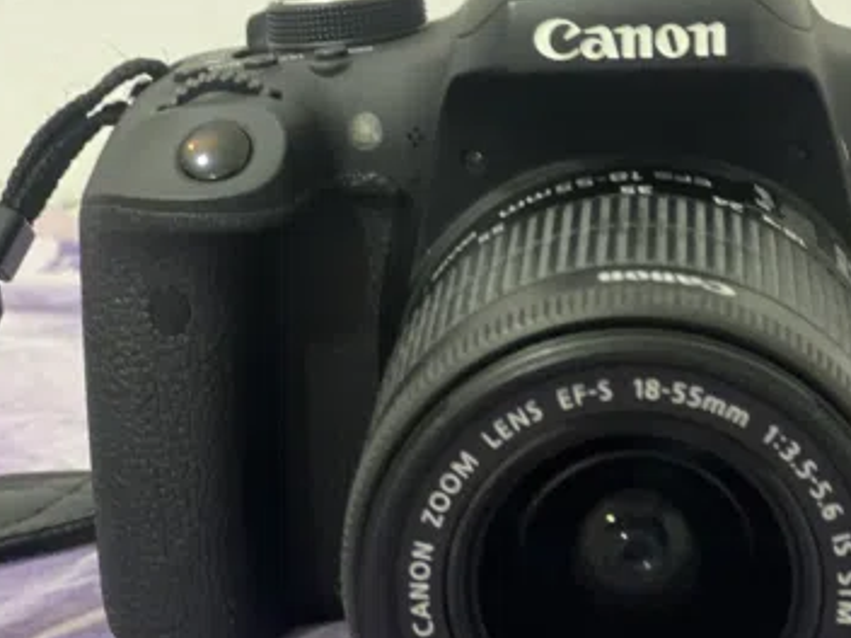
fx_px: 3442
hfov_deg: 14.0
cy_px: 353
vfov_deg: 10.6
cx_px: 624
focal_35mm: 140
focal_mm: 9
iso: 400
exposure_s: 1/20
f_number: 2.8
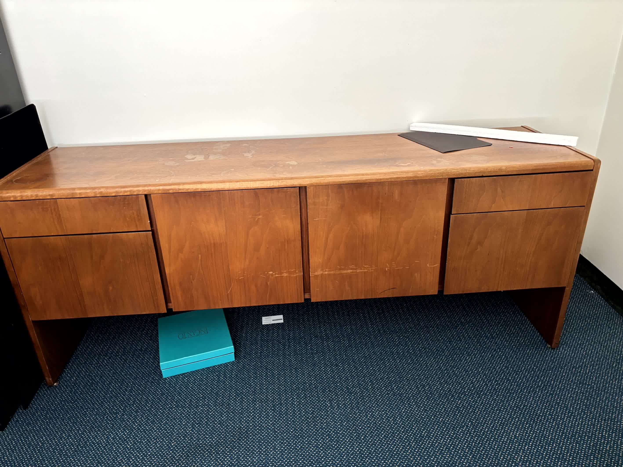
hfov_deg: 67.3
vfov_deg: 53.1
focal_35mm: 26
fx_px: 468
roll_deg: +1.4
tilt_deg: -25.6
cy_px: 234
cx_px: 312
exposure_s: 1/60
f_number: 1.6
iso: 160
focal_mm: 5.96
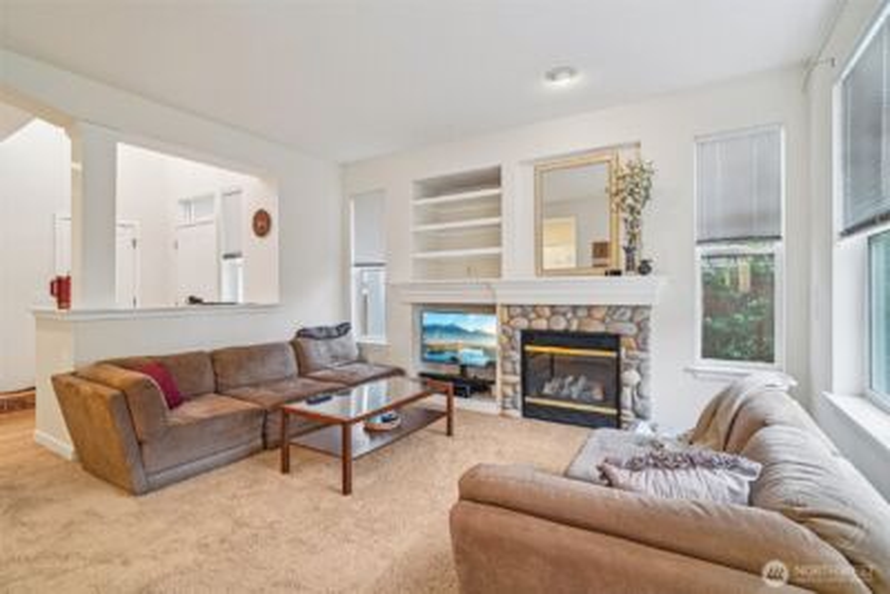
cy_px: 297
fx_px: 396
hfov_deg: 96.7
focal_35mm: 16
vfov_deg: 73.8
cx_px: 445
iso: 1600
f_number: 8
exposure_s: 1/10
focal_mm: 16
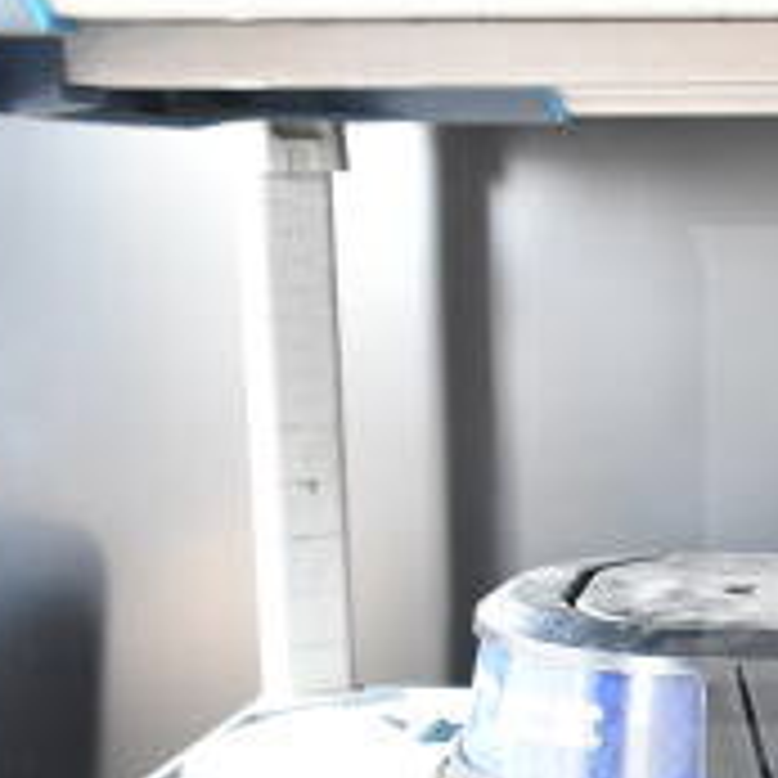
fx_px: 2517
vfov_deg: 17.5
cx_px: 1088
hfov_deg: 16.4
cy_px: 582
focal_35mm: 99
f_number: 4.5
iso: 1600
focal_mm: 22
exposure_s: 1/80
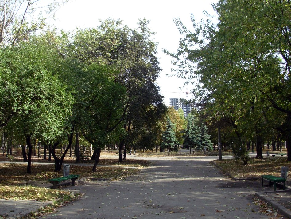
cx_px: 138
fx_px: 345
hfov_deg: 45.7
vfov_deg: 35.2
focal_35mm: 41
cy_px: 111
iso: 50
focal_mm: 6.3
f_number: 2.9
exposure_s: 1/384
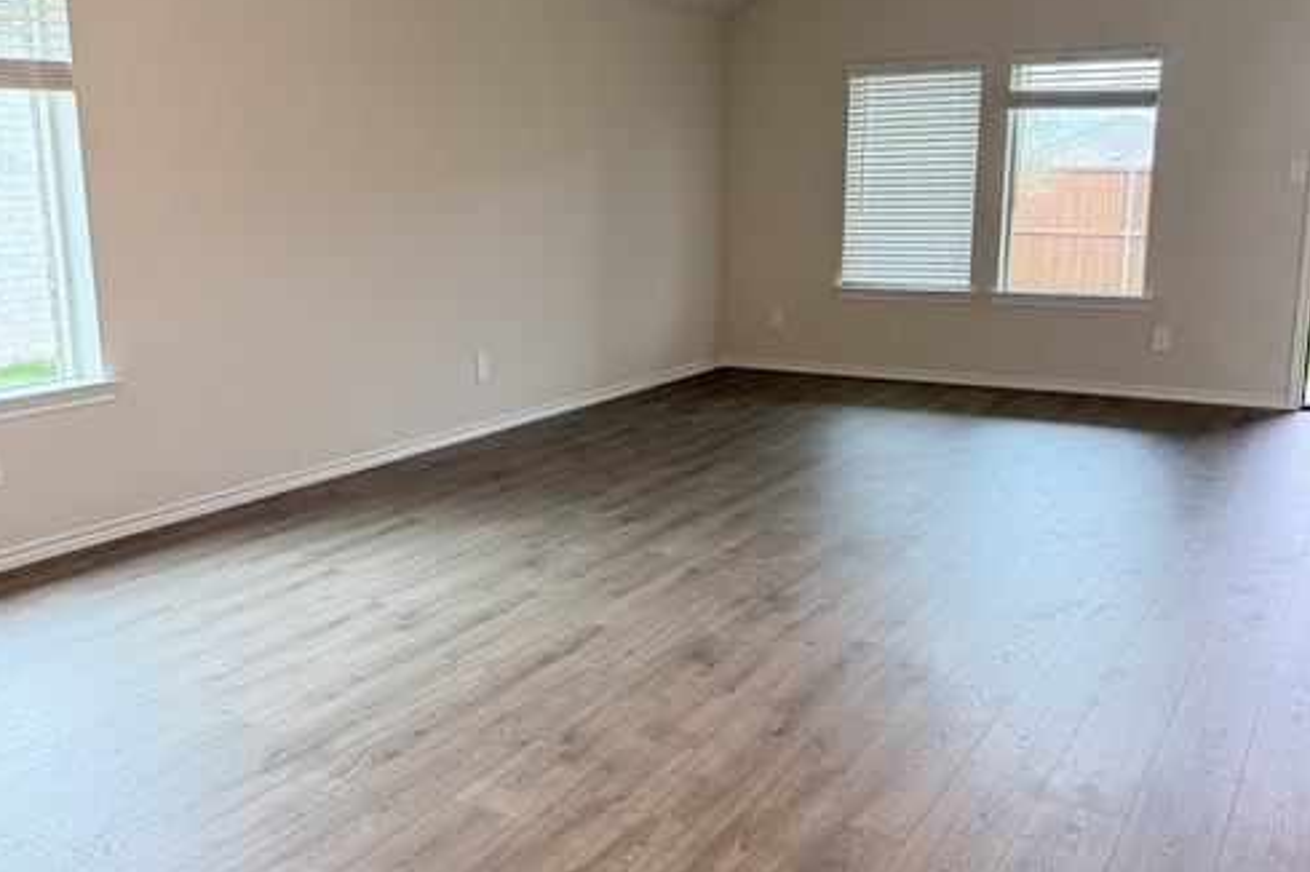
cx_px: 655
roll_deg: +1.0
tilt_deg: -12.3
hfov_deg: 55.8
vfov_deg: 38.8
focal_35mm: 34
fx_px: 1236
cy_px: 443
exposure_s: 1/120
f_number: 1.78
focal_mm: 6.76
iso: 400
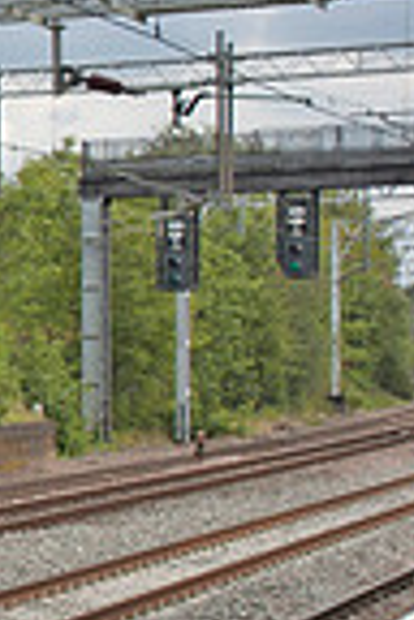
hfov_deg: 7.4
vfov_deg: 12.6
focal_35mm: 163
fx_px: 2812
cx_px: -824
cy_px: 431
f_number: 7.1
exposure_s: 1/200
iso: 200
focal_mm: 27
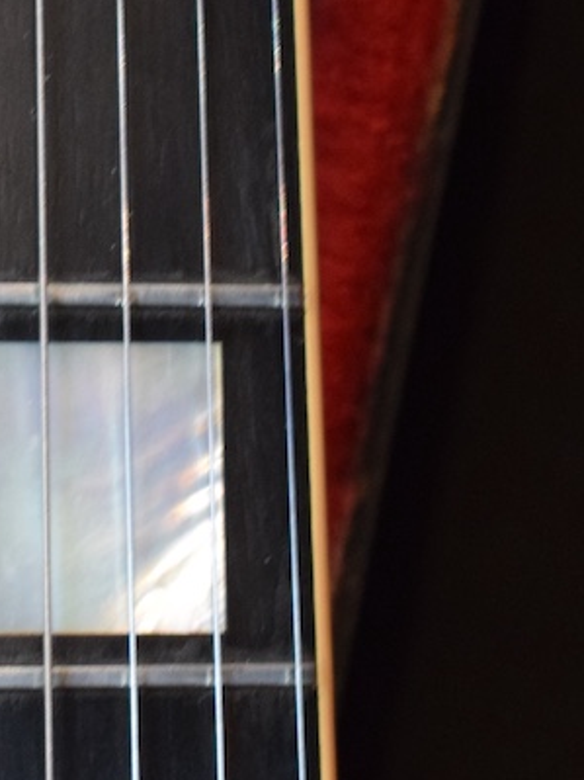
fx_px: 4636
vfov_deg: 9.6
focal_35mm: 206
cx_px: 29
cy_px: 328
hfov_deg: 7.2
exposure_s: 1/30
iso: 1800
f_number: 4.8
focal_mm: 38
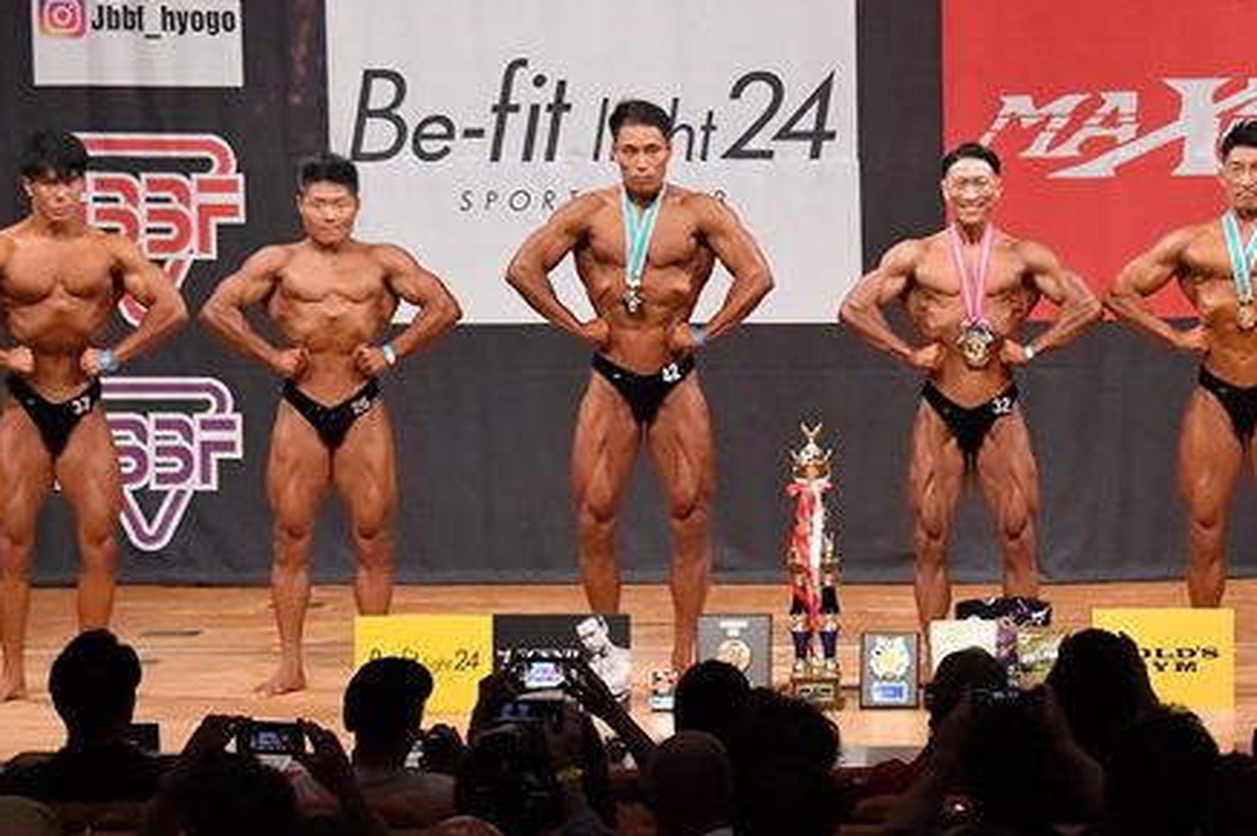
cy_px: 389
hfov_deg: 10.7
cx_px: 901
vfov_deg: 7.1
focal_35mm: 192
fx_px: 6699
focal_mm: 72
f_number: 5.6
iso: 8000
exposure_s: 1/400
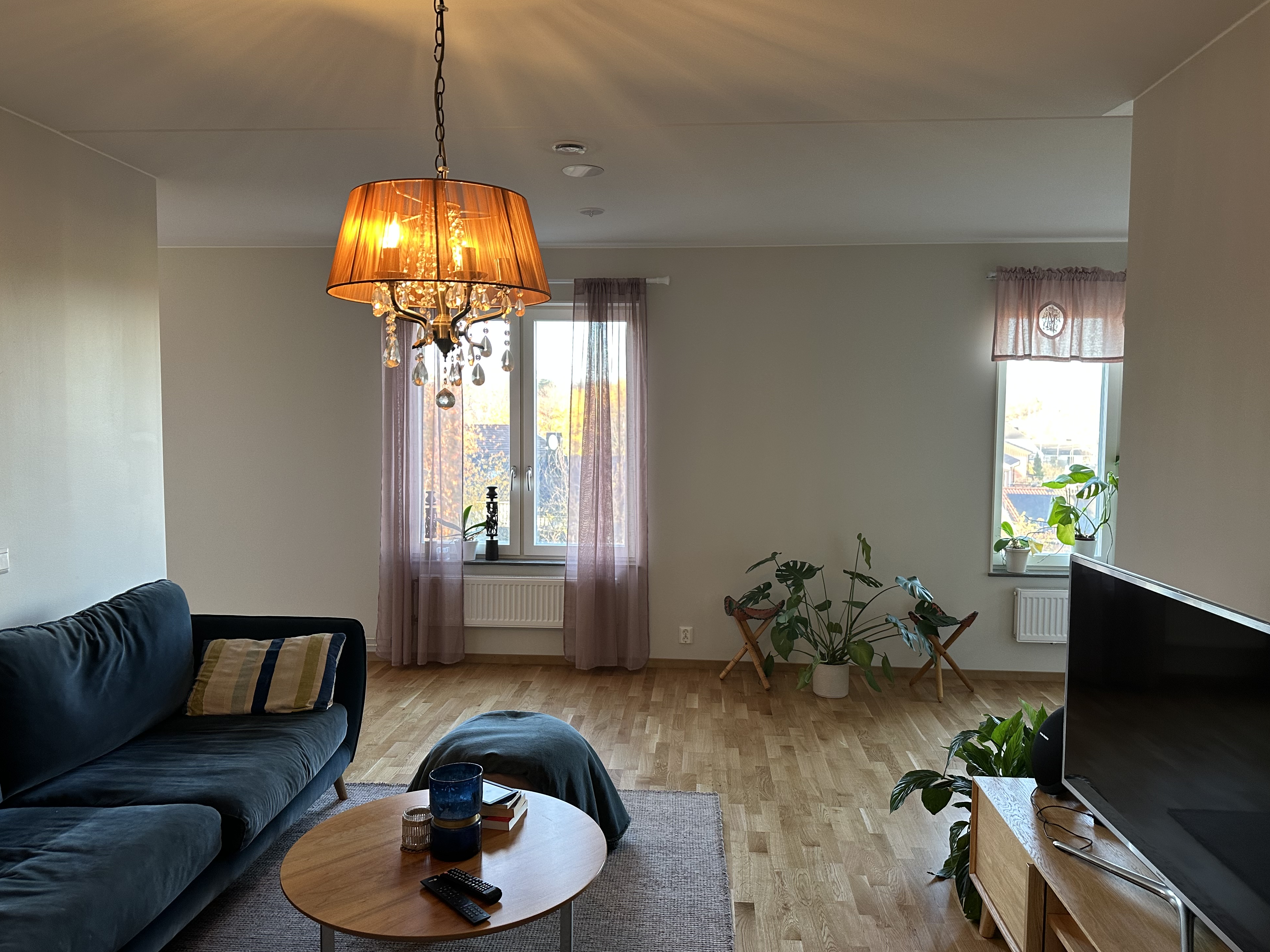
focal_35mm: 25
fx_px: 917
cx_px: 638
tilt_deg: -3.7
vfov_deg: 54.9
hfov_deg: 69.4
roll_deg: -0.6
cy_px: 481
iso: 160
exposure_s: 1/50
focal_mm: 6.86
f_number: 1.78
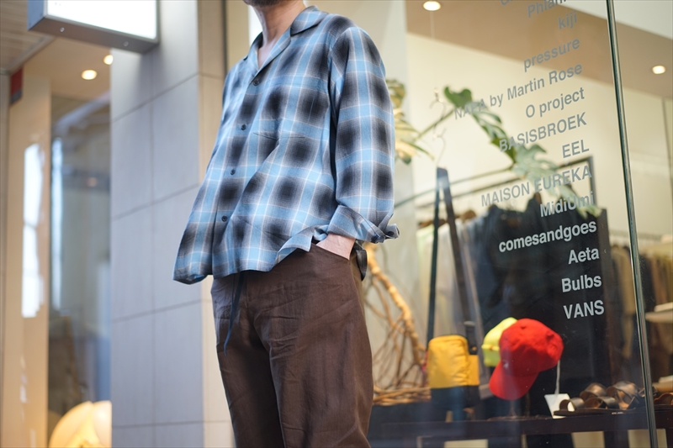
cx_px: 336
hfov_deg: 36.3
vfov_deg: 24.6
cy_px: 224
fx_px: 1028
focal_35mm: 55
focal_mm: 55
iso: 200
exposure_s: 1/60
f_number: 1.8
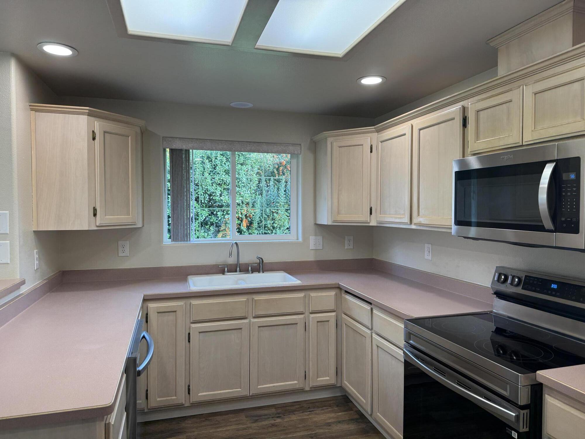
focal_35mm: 24
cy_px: 220
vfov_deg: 56.8
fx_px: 406
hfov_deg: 71.6
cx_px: 292
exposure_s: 1/120
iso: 100
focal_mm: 6.76
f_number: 1.78
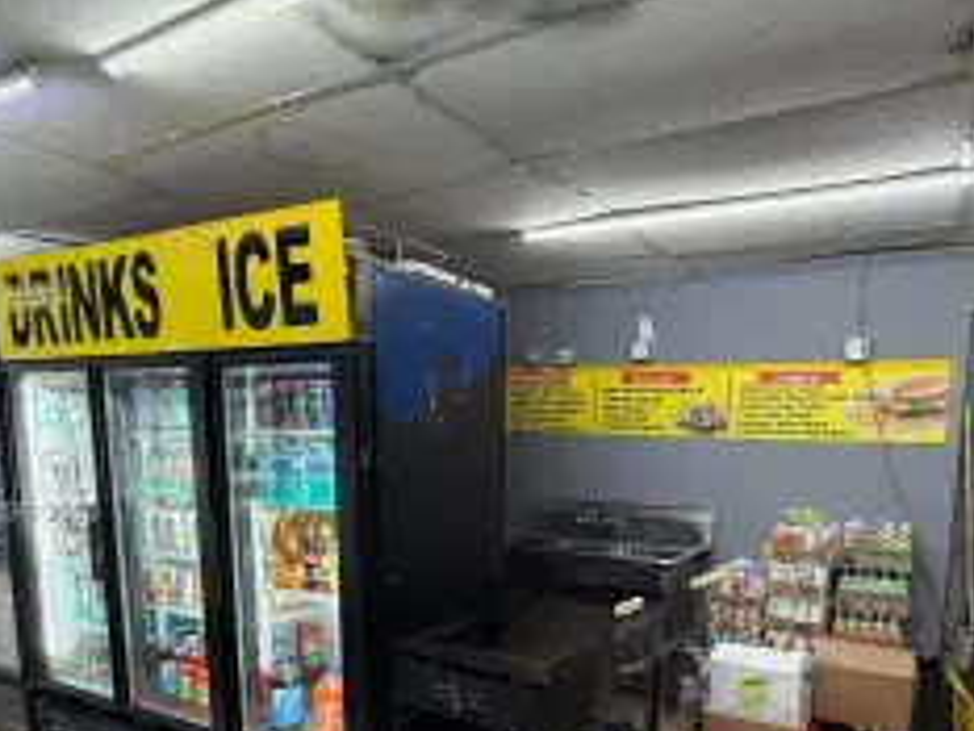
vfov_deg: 55.1
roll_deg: -0.4
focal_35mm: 24
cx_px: 610
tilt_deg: -7.1
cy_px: 514
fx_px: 676
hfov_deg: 70.4
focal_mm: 2.22
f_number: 2.2
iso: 250
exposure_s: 1/120
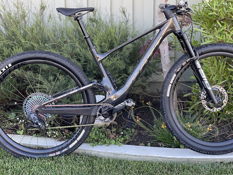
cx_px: 127
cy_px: 90
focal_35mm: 65
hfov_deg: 29.8
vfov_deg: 22.6
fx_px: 438
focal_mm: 6
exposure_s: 1/122
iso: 80
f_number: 2
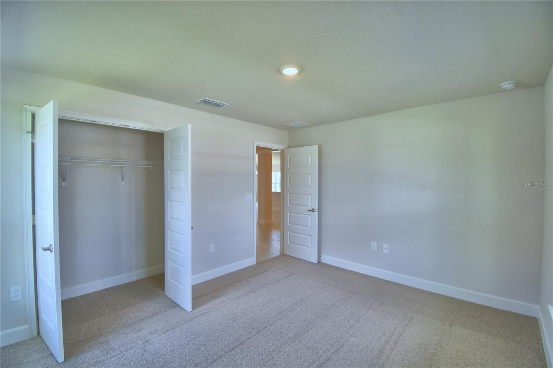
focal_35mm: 15
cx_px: 276
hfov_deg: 100.4
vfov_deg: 77.3
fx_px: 230
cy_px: 184
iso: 360
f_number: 4.5
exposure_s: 1/125
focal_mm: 10
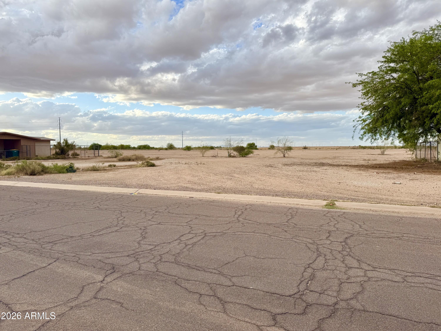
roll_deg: +0.4
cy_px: 166
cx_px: 220
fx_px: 306
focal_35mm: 24
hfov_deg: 71.6
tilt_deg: -3.5
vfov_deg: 56.8
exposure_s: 1/1770
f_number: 1.78
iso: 80
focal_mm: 6.76
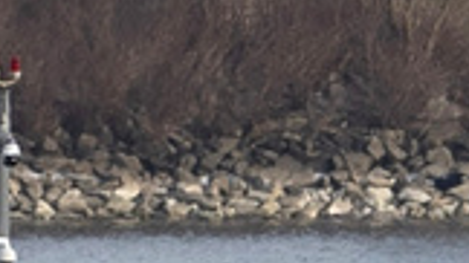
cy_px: -314
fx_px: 32907
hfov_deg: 0.8
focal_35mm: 2647
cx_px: 1390
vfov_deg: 0.5
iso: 125
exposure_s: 1/400
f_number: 6.3
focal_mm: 400
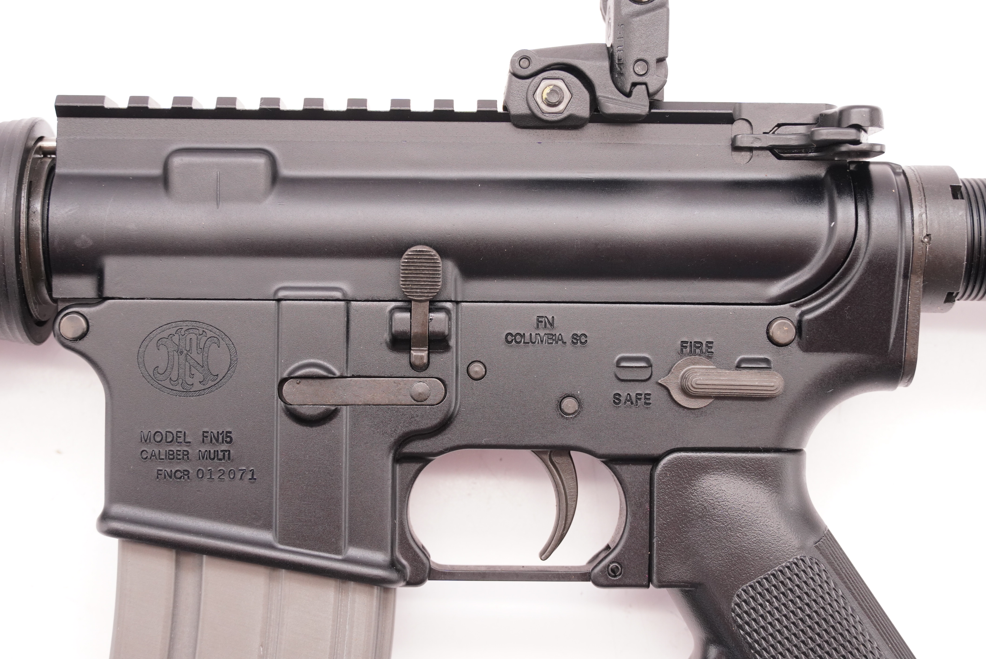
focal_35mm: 64
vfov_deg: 21.1
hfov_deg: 31.2
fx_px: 1767
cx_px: 493
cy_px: 330
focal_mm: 43
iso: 1000
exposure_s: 1/125
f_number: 5.6
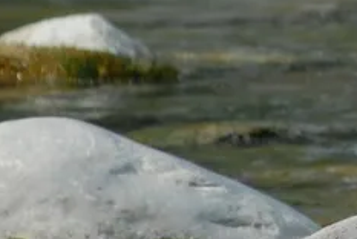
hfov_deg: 1.3
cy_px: -87
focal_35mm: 1542
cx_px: 777
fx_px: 15311
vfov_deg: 0.9
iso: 200
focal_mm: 200
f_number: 6.3
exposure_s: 1/160
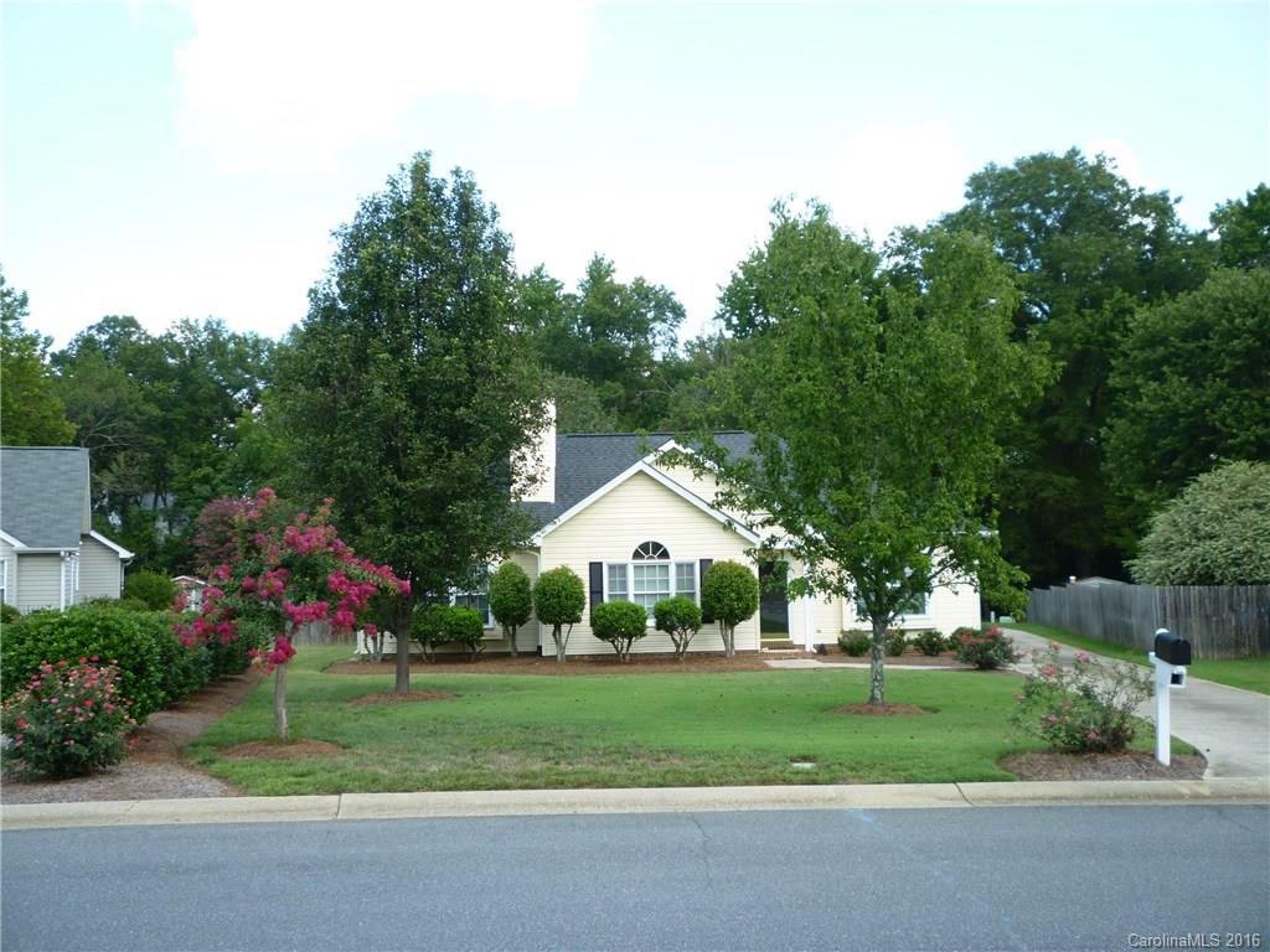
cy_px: 476
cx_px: 635
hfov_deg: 61.7
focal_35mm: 29
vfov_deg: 48.2
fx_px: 1064
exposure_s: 1/200
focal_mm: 5.2
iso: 80
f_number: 3.3
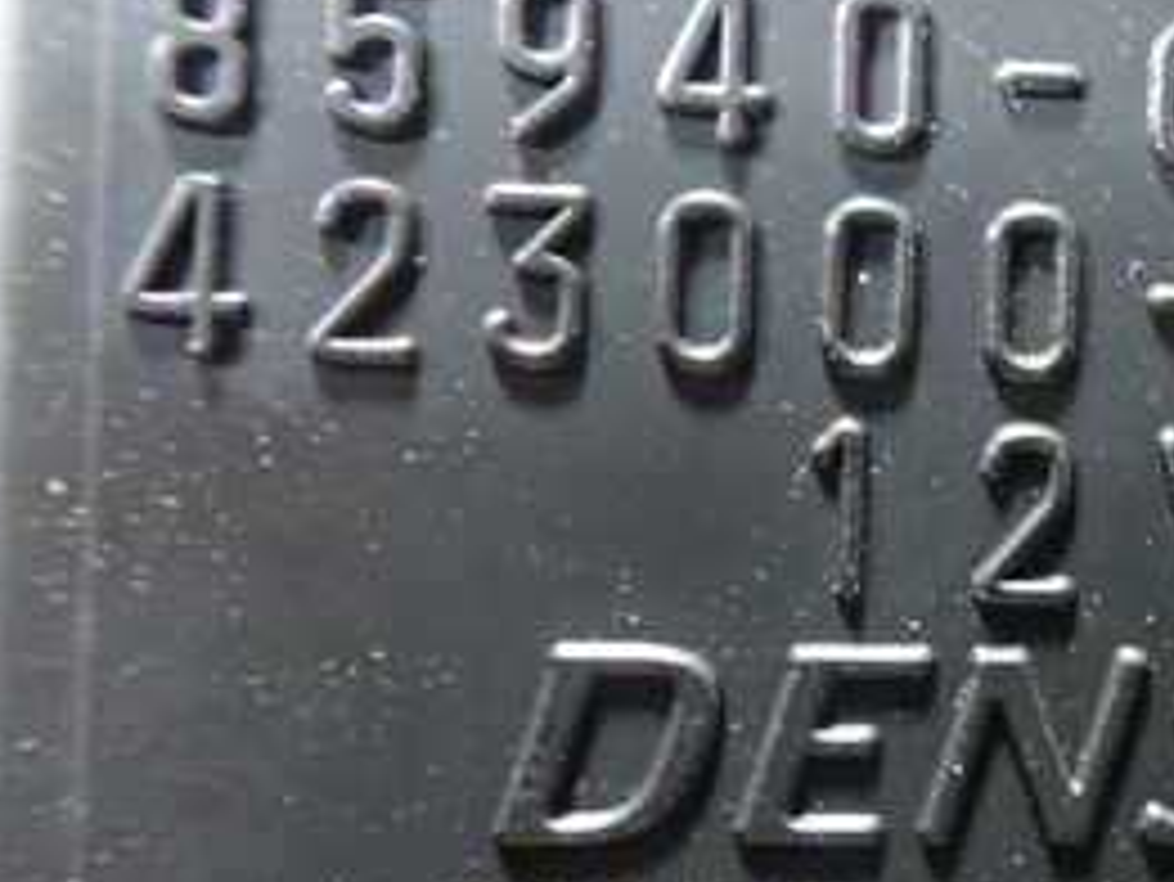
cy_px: 477
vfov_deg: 21.3
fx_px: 2341
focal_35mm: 69
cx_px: 1309
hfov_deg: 25.9
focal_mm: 5.5
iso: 1250
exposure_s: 1/30
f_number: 2.3
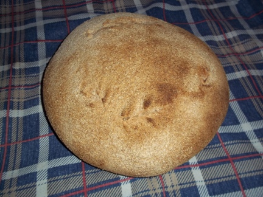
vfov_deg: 39.7
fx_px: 274
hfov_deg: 51.4
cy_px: 98
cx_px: 132
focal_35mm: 36
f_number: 3.1
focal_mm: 6.5
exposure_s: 1/30
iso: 80
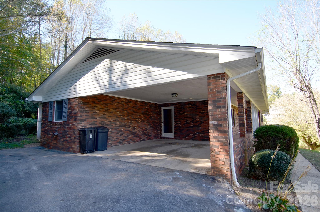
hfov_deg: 90.1
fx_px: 160
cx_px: 160
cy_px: 106
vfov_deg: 67.1
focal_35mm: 18
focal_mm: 12
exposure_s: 1/250
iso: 160
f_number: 4
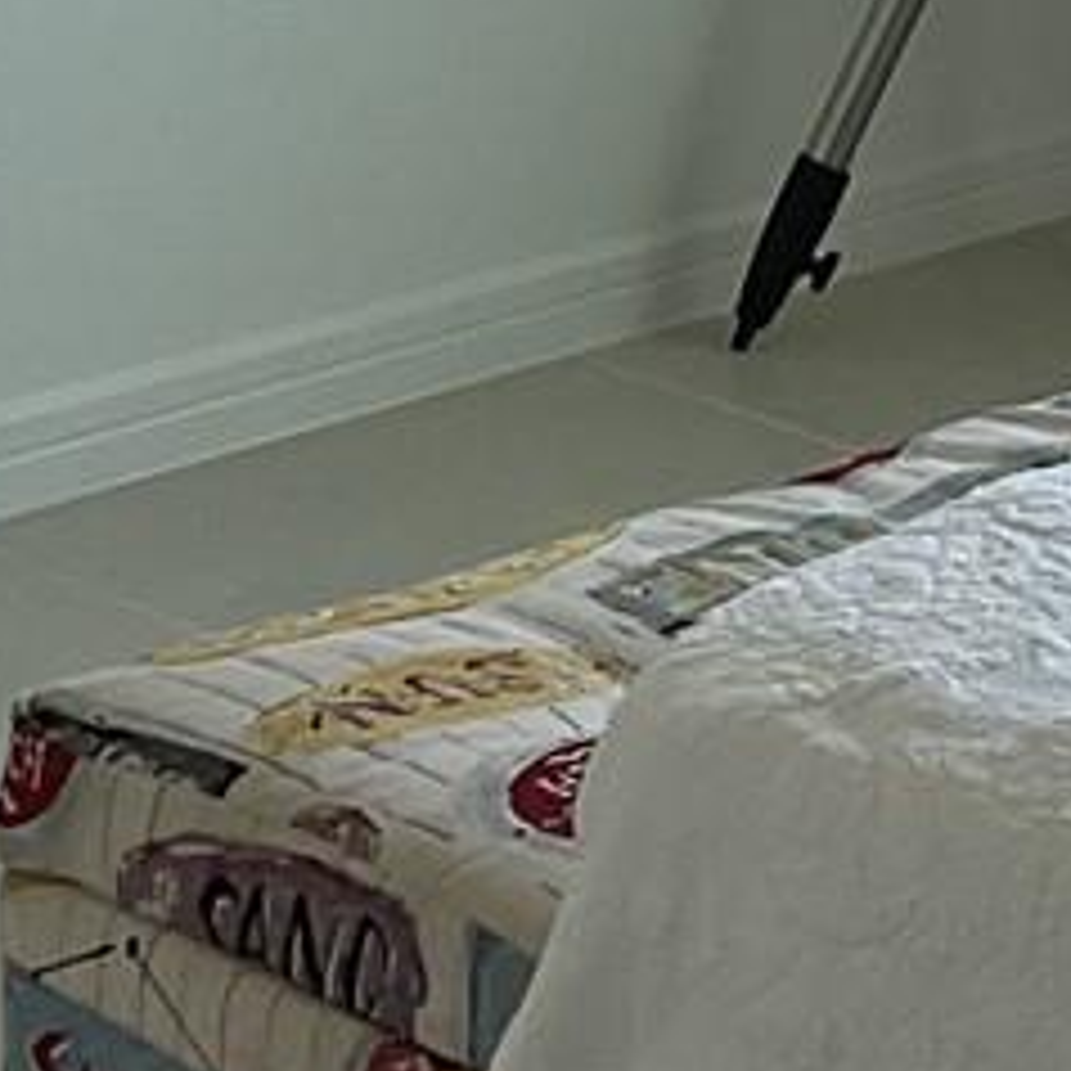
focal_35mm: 172
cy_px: -576
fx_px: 6021
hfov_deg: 10.0
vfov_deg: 9.8
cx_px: 1305
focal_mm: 3
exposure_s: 1/120
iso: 40
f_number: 1.8
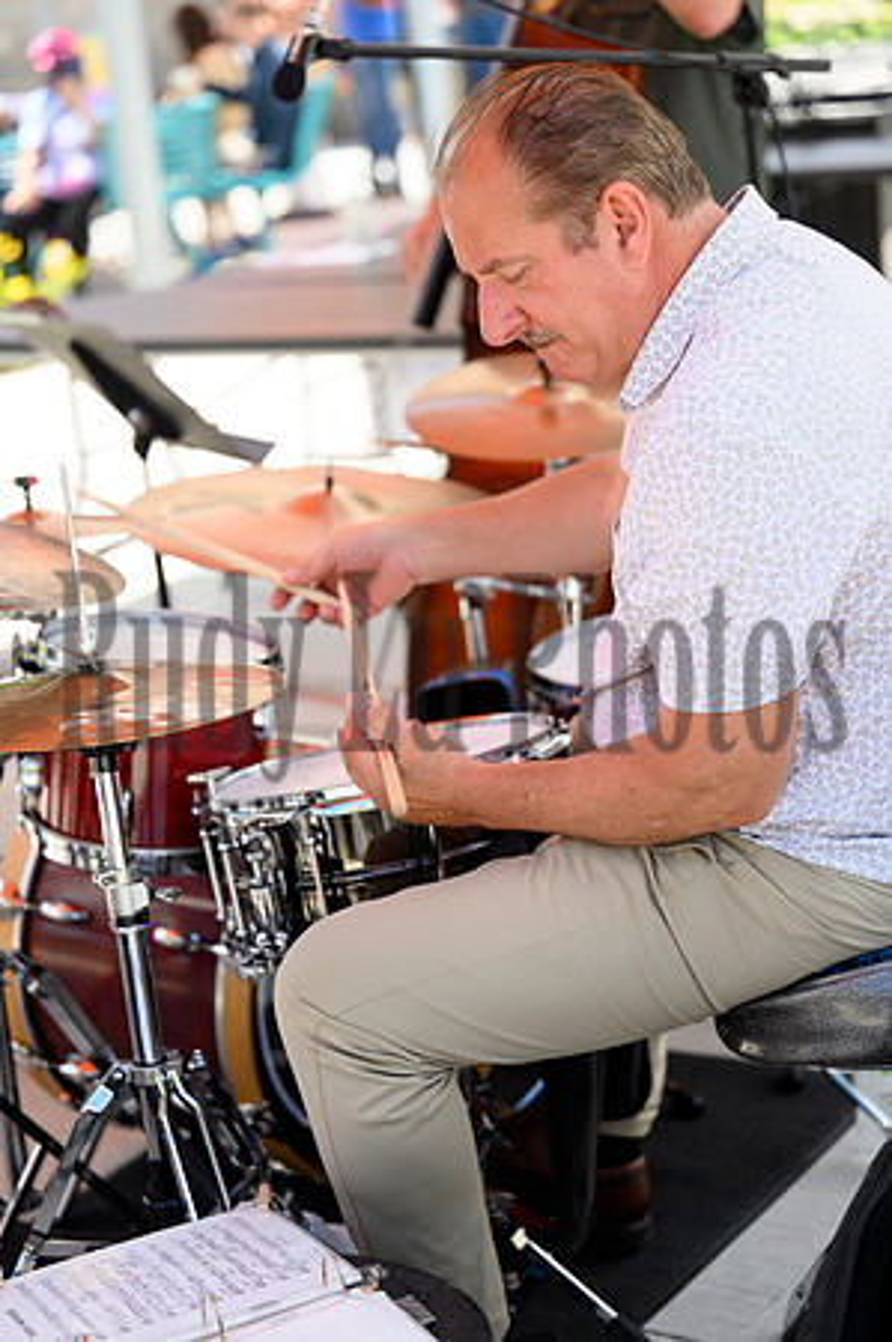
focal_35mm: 70
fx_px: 2607
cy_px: 671
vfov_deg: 28.9
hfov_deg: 19.4
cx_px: 446
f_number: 2.8
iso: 100
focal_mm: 70
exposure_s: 1/500
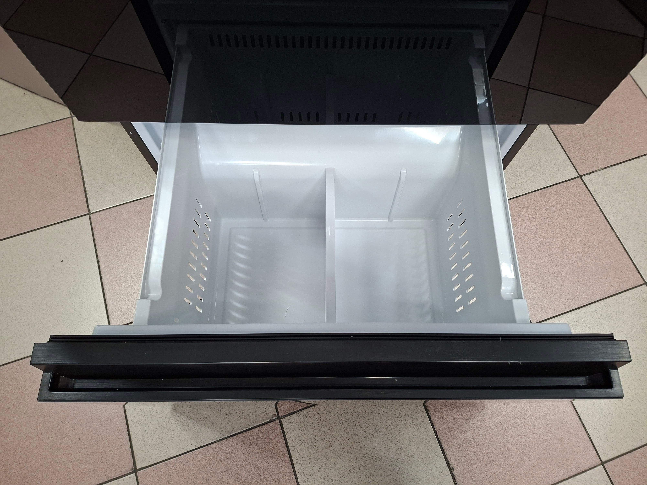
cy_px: 242
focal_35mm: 23
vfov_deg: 58.9
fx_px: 430
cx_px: 324
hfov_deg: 73.9
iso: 320
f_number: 1.8
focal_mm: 5.54
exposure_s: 1/50
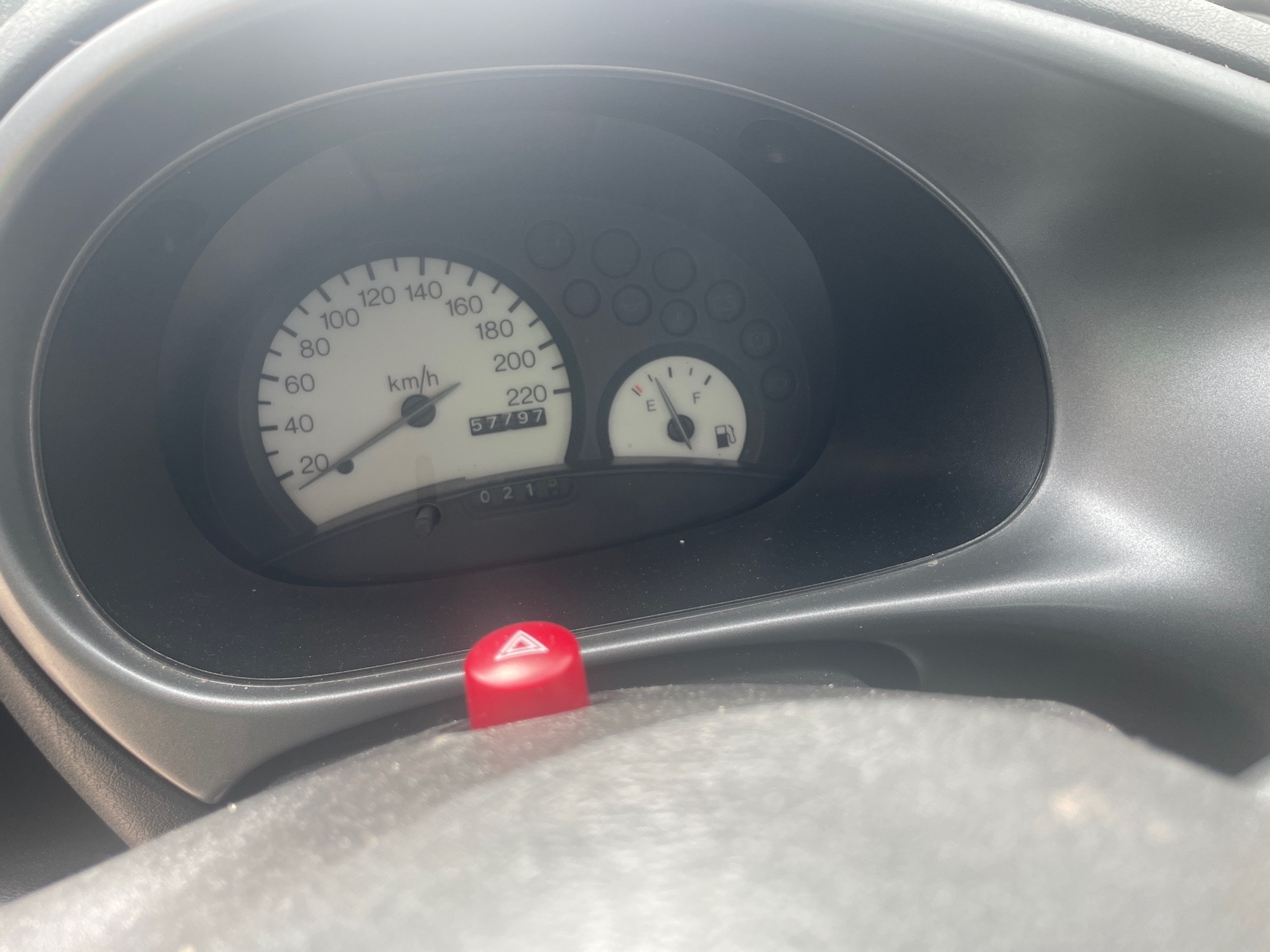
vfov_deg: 53.1
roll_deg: +5.8
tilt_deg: -27.8
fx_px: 954
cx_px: 635
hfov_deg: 67.3
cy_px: 476
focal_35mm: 26
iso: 32
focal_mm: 4.2
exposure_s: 1/166
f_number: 1.6
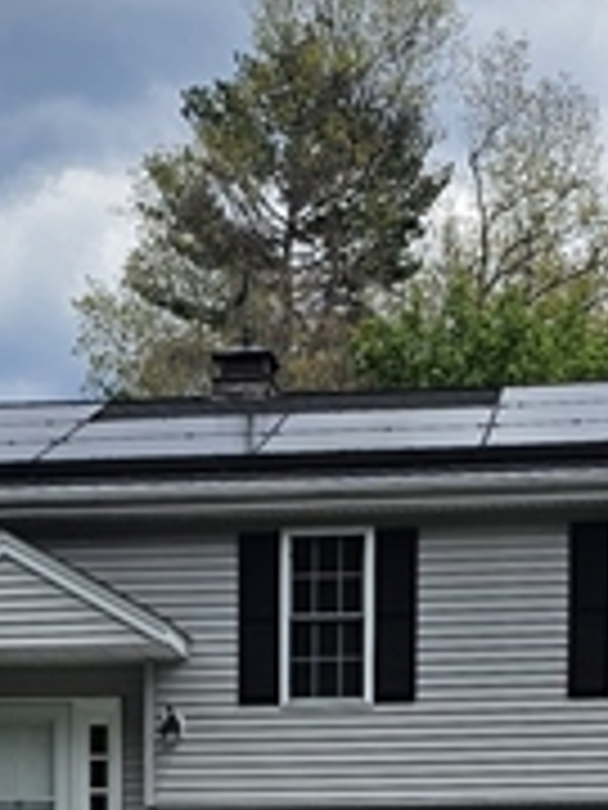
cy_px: 1044
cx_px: 266
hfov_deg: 15.1
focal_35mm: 98
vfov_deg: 18.7
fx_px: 2295
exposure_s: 1/1129
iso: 10
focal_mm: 6.3
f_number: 1.7
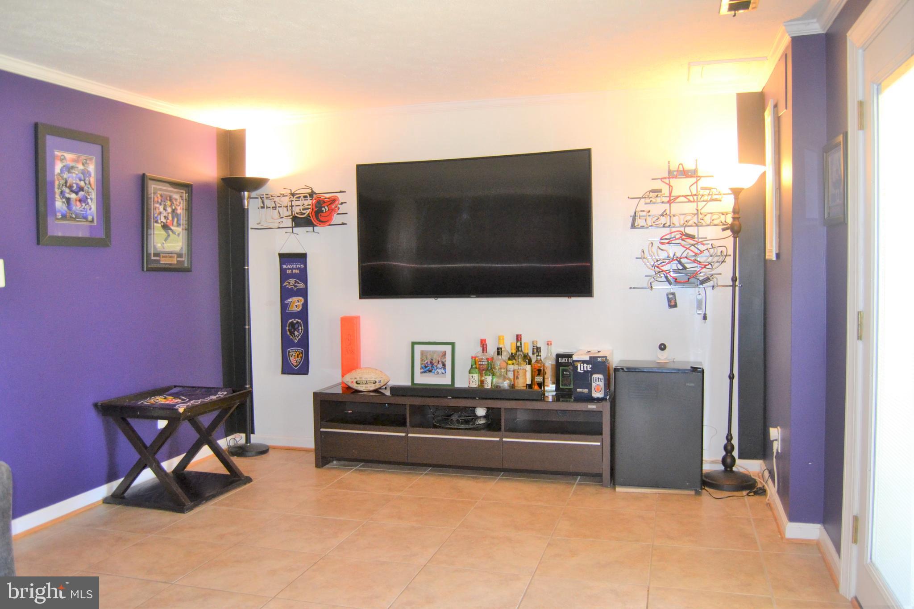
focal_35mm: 27
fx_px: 685
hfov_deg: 67.4
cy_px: 304
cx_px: 457
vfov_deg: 47.9
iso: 1100
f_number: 3.5
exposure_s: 1/60
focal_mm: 18
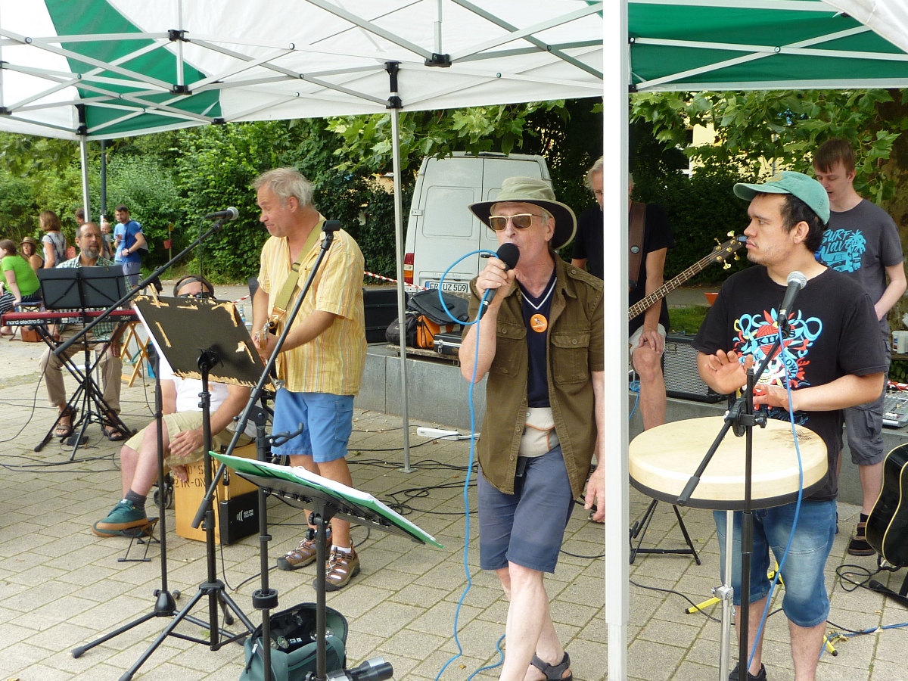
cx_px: 454
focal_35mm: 34
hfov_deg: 54.0
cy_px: 340
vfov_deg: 41.8
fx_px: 892
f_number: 3.4
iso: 80
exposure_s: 1/60
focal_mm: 4.7
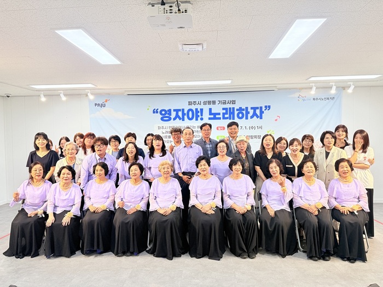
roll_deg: +0.5
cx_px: 192
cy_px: 144
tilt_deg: -1.6
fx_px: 266
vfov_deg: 56.8
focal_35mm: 24
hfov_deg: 71.6
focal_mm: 6.76
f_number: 1.78
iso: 200
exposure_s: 1/176
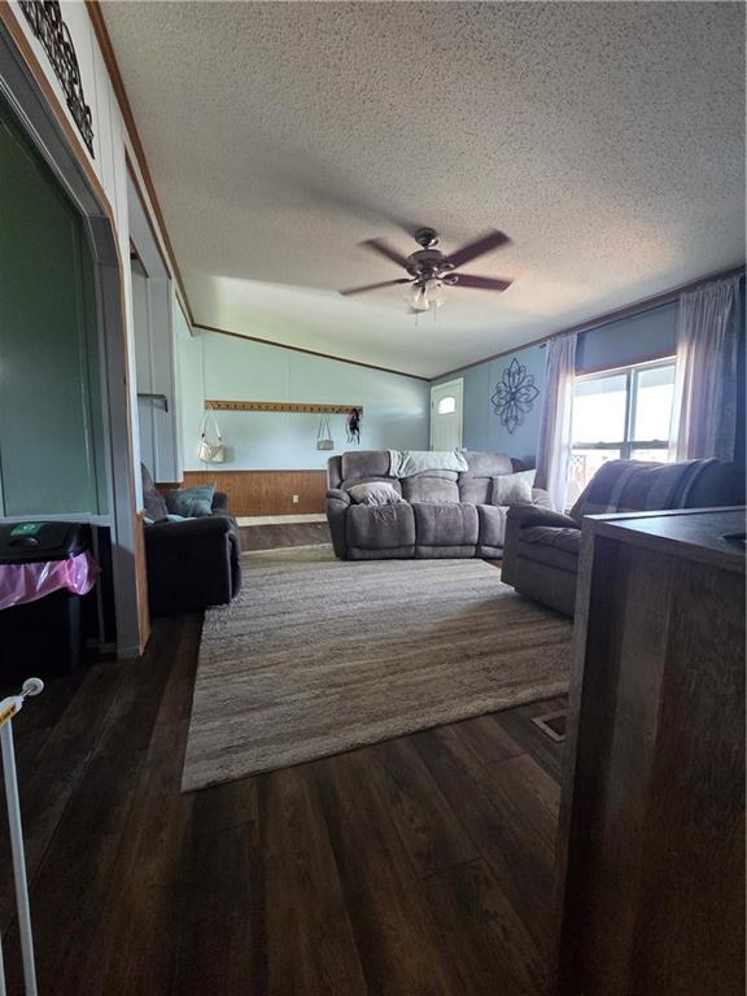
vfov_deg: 106.2
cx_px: 374
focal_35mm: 13
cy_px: 498
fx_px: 374
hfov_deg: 89.9
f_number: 2.2
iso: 800
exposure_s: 1/60
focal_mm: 2.2
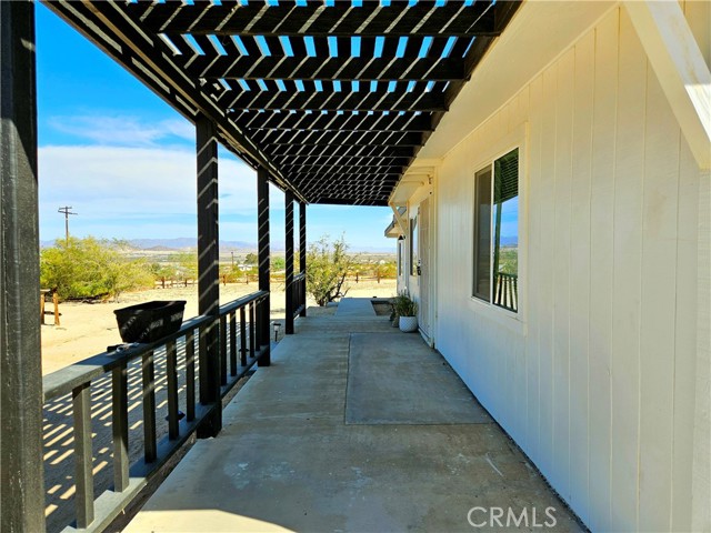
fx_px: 472
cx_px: 356
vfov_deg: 58.9
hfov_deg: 73.9
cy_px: 266
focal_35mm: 23
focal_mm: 5.4
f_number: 1.8
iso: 25
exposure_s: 1/2000
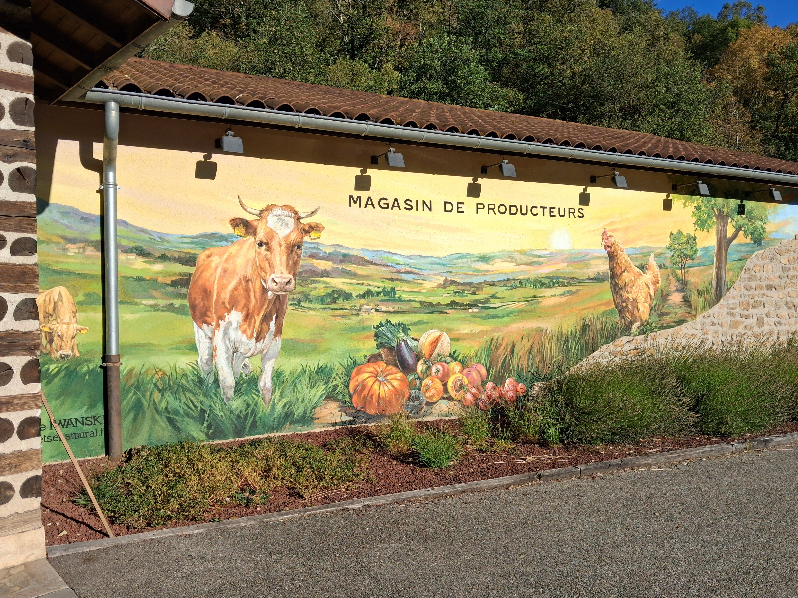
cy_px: 299
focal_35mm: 27
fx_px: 622
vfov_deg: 51.4
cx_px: 399
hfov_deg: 65.3
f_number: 1.8
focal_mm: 4
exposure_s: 1/824
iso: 25
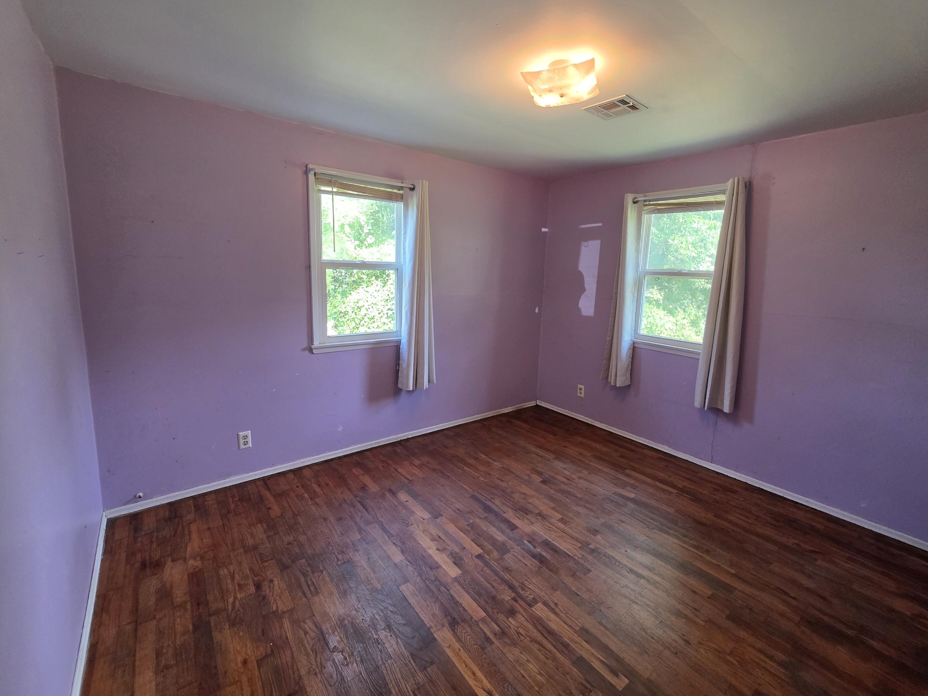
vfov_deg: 85.6
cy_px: 329
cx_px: 462
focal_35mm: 14
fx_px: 375
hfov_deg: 102.1
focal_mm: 2.2
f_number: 1.9
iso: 250
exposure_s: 1/120
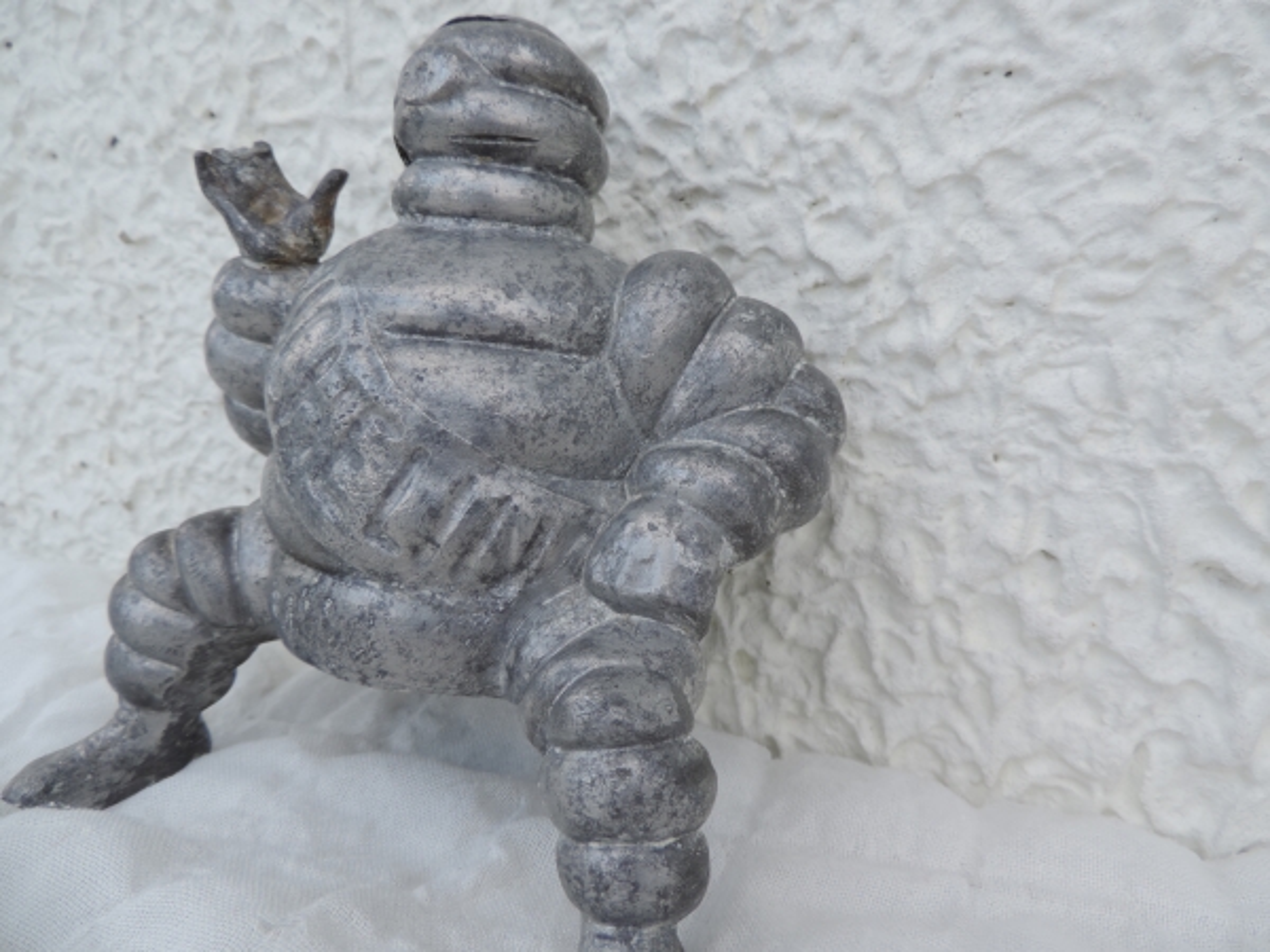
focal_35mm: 24
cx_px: 635
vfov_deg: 56.8
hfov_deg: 71.6
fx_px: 881
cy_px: 476
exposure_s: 1/320
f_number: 3
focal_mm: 4.3
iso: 80
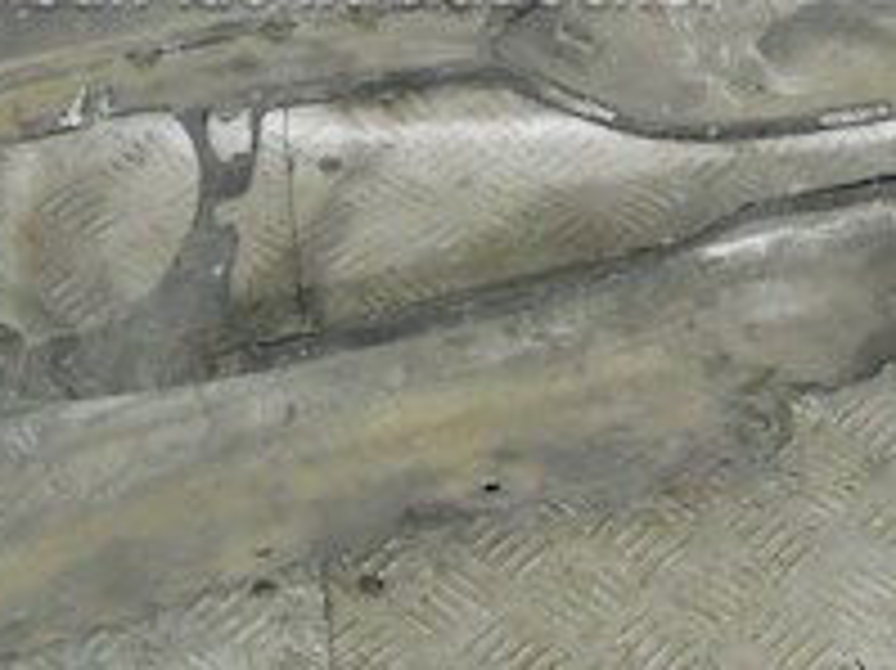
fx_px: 3415
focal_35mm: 132
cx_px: 545
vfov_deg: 11.0
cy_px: -148
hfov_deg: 14.9
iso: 320
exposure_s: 1/30
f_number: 3.1
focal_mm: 6.72
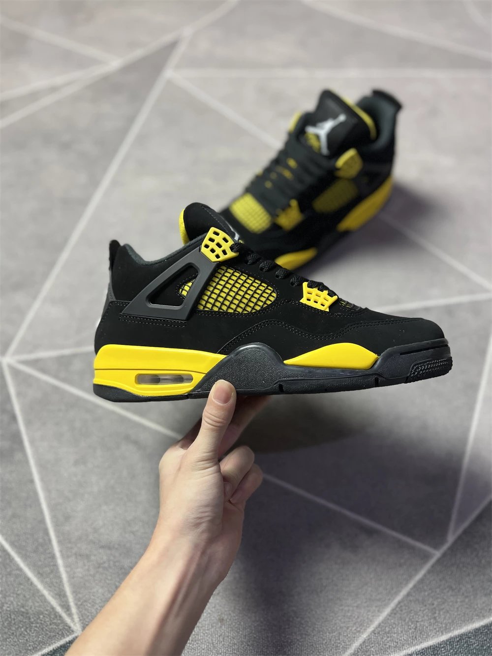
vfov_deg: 67.3
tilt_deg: -59.6
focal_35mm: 26
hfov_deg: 53.1
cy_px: 328
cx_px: 246
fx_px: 493
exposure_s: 1/60
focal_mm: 5.7
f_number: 1.5
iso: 160
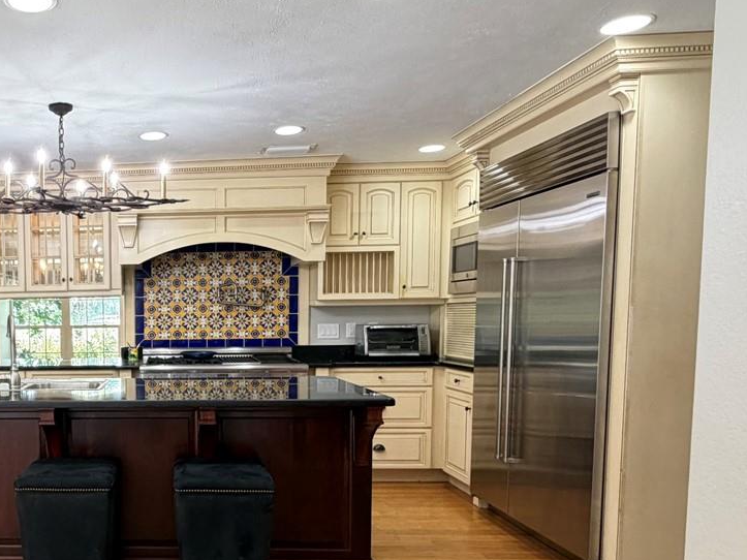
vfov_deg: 44.9
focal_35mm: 31
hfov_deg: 53.4
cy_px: 366
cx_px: 121
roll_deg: +0.9
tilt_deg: -2.7
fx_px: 669
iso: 250
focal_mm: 2.22
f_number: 2.2
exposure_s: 1/60
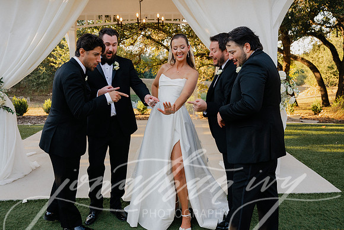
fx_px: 301
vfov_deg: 41.7
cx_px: 172
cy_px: 115
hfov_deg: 59.5
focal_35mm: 32
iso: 400
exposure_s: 1/250
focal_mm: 31.5
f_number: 4.5
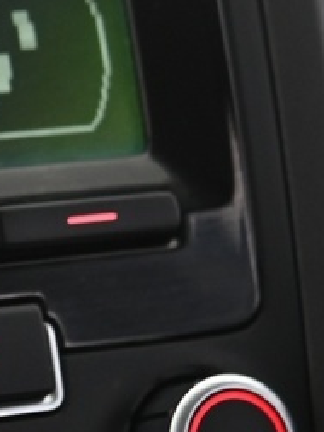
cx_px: -551
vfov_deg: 8.0
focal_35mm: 247
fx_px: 3080
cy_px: 210
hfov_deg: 5.7
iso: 1000
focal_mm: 40
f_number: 4
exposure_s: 1/10
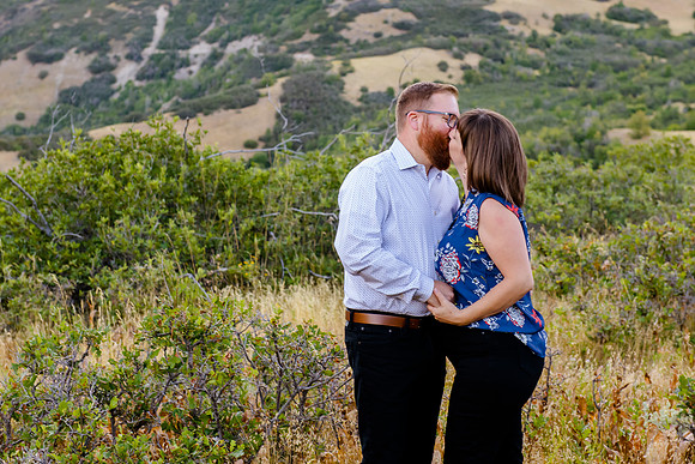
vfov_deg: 15.5
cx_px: 361
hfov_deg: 23.1
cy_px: 191
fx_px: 1702
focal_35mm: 88
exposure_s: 1/200
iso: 800
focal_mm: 70
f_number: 5.6
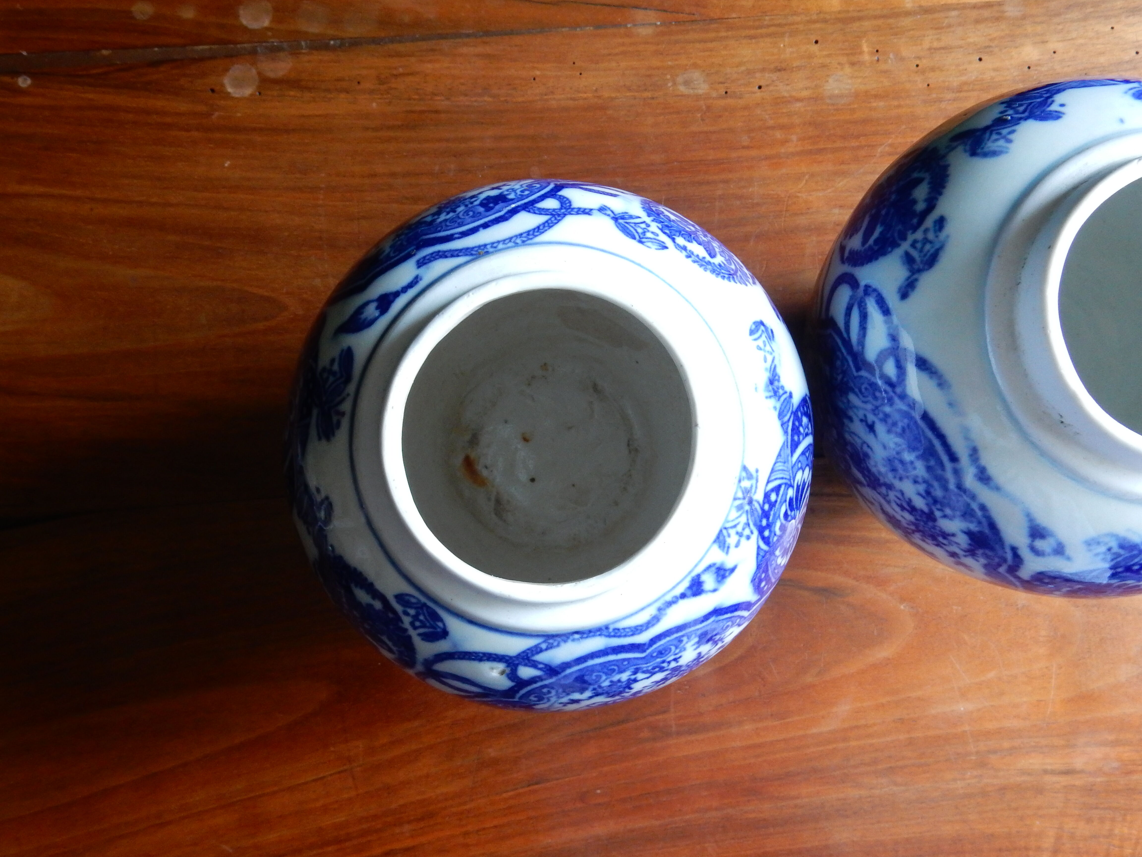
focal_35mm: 30
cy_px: 428
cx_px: 571
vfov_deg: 46.8
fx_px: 990
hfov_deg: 60.0
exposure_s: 1/13
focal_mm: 5.4
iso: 400
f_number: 4
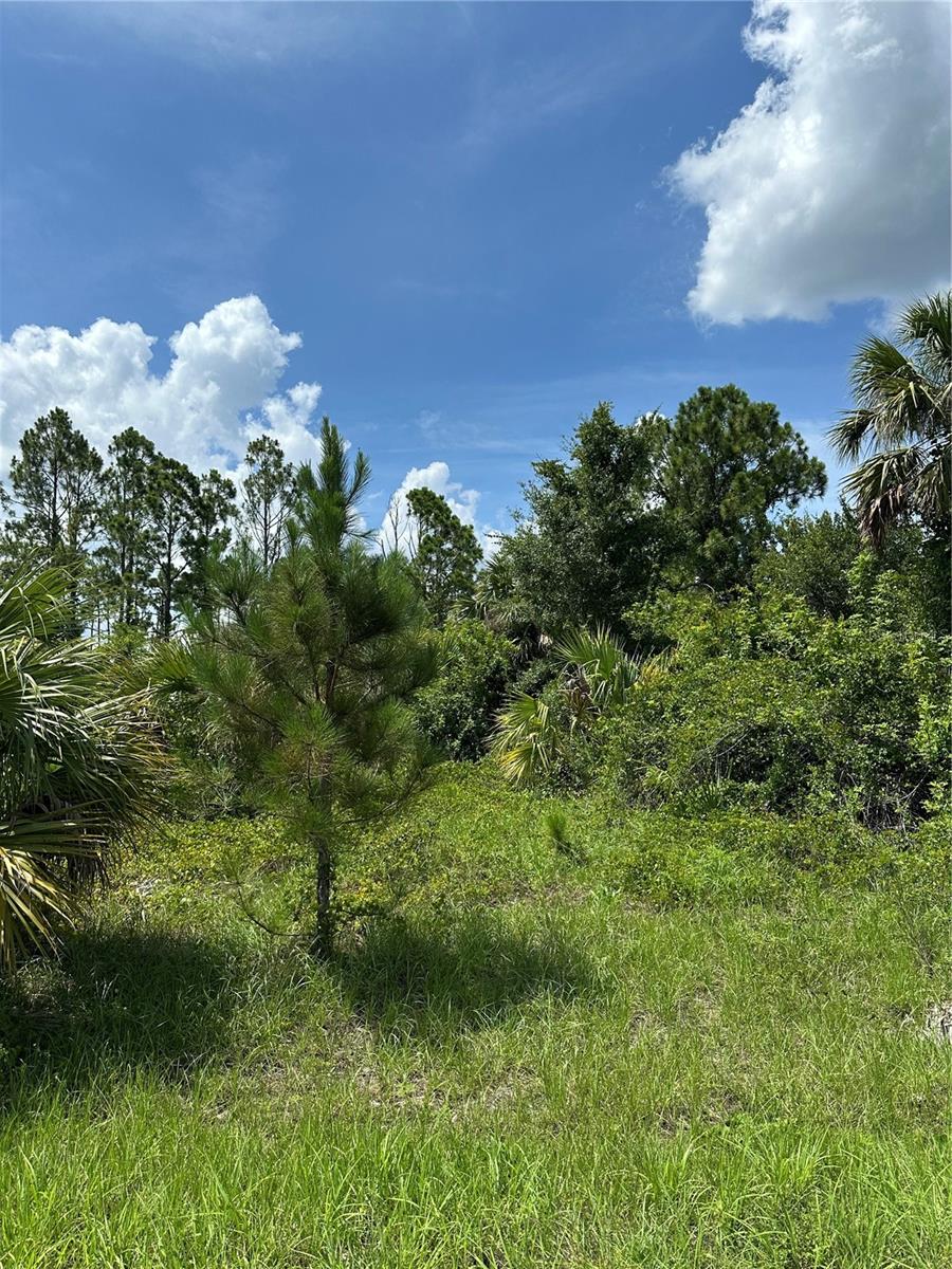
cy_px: 634
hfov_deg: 56.8
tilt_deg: +7.8
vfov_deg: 71.6
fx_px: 880
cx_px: 476
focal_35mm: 24
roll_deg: -0.4
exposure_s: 1/5000
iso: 80
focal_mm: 6.86
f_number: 1.78
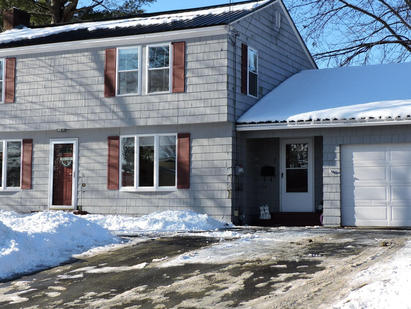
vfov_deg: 22.6
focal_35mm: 65
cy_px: 134
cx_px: 184
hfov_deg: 29.8
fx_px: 772
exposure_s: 1/1000
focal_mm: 6.2
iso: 100
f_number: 3.3
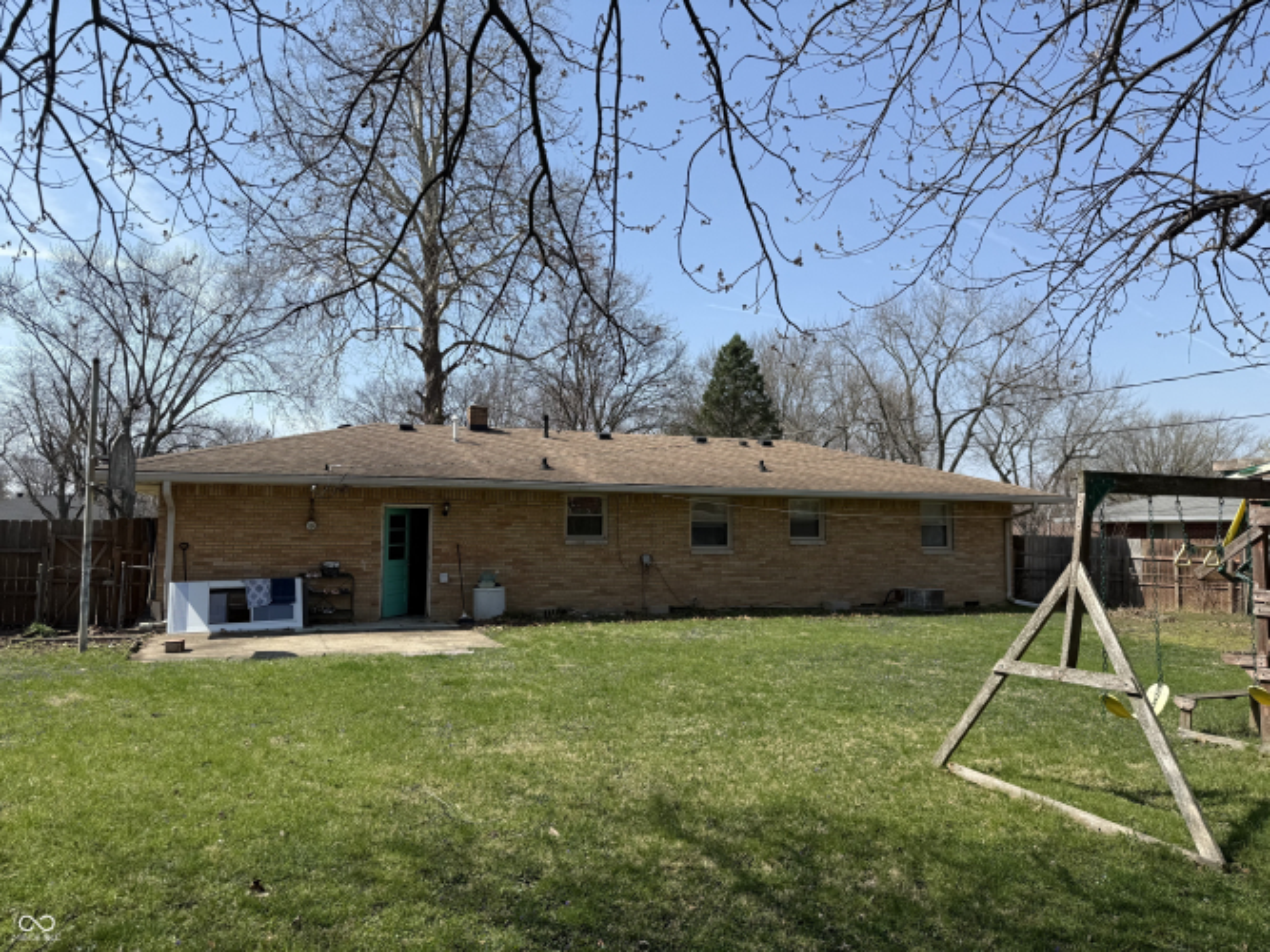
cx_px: 635
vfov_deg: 56.8
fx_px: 880
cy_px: 476
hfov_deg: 71.6
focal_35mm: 24
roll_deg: -0.1
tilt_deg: +4.2
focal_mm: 6.76
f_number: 1.78
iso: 80
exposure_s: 1/3953
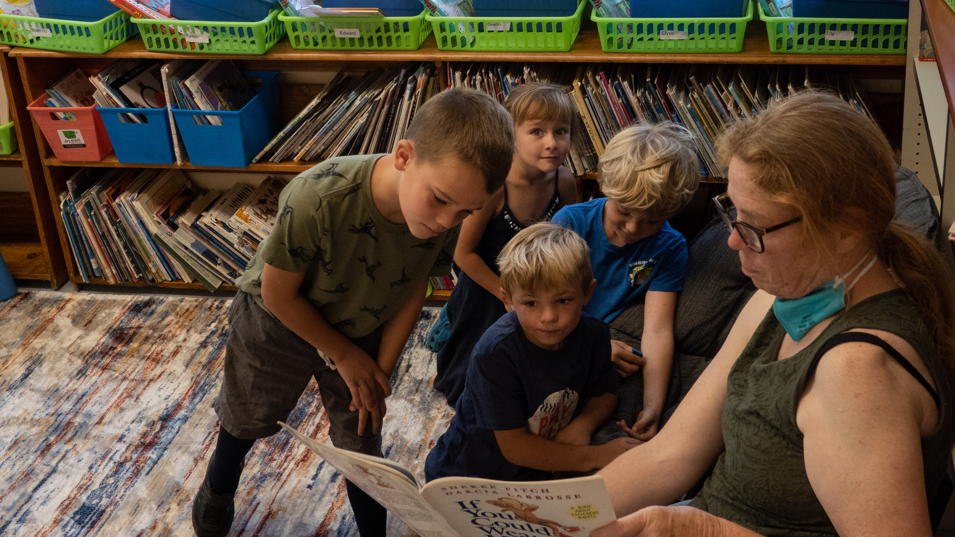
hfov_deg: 39.2
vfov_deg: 22.6
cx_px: 508
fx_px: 1342
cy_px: 210
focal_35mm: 53
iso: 800
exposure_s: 1/80
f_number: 4.5
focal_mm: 14.4
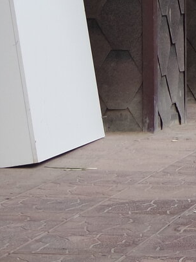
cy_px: 37
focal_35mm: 179
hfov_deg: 7.6
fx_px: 1352
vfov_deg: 11.0
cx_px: 513
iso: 200
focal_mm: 14
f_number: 4
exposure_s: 1/100
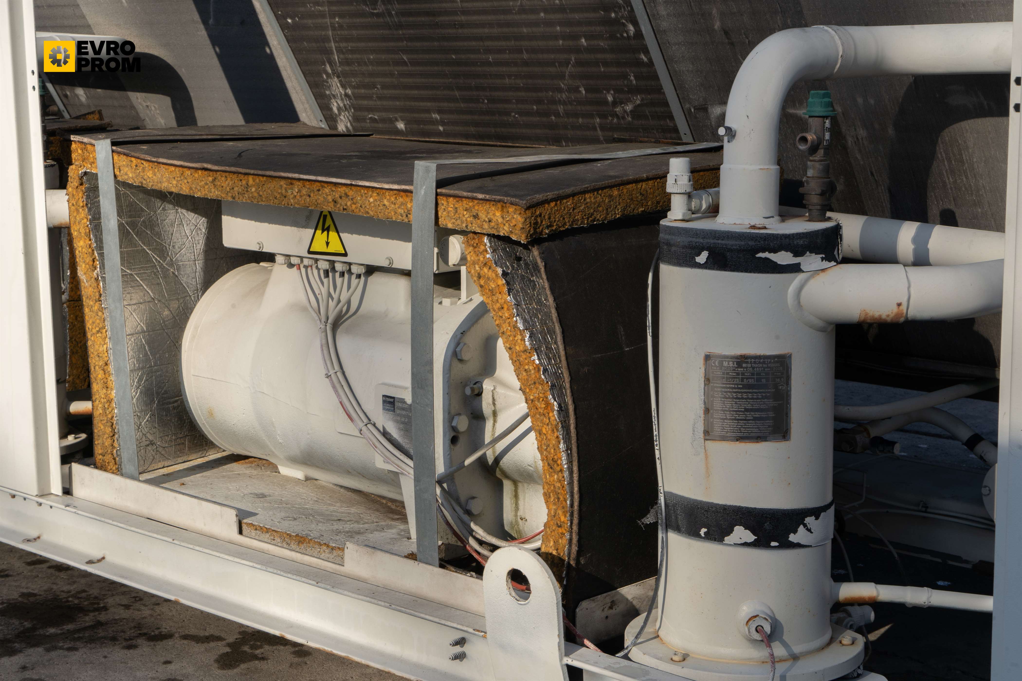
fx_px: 1760
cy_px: 340
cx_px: 511
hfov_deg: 32.4
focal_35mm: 62
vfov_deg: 21.9
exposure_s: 1/80
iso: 100
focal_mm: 62
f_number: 18
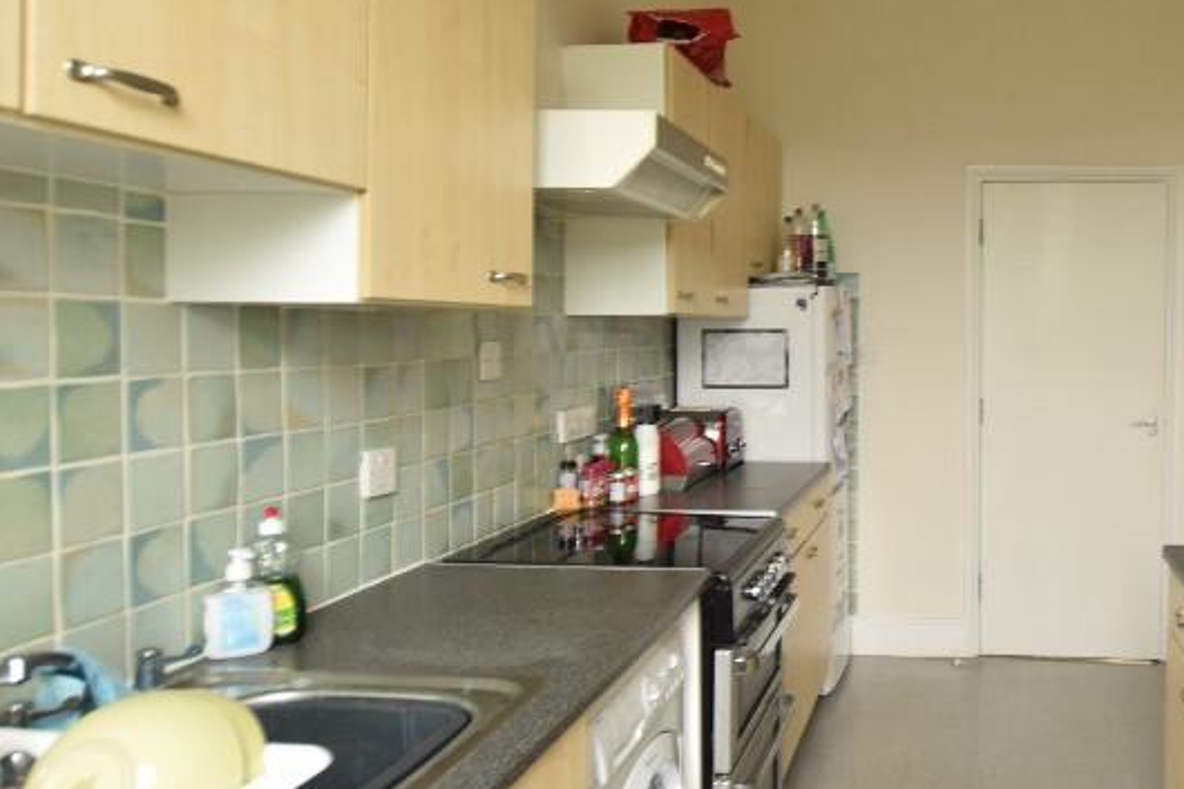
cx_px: 925
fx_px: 953
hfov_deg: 59.3
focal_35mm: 29
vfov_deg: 44.9
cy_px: 357
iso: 100
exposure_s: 1/8
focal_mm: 10
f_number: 4.5
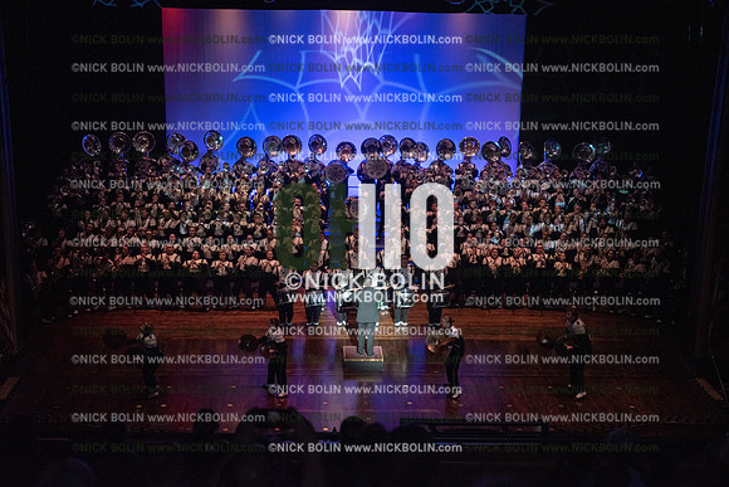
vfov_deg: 26.0
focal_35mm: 52
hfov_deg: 38.2
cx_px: 364
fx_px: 1053
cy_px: 244
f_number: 2.8
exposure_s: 1/640
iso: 2000
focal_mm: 52
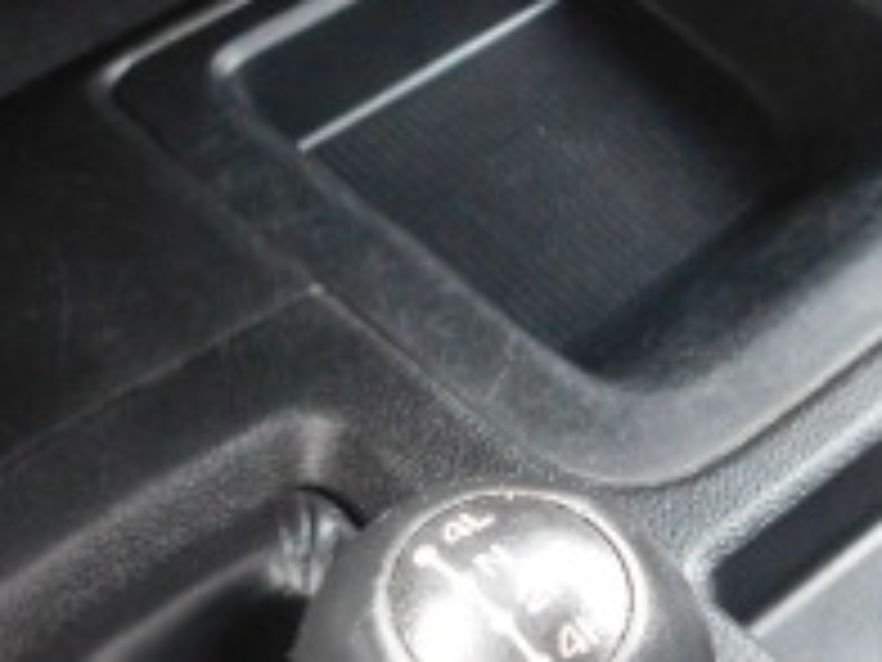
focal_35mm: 75
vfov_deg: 19.5
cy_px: 522
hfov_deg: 25.8
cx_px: 608
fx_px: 1911
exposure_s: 1/20
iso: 400
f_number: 3
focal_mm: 4
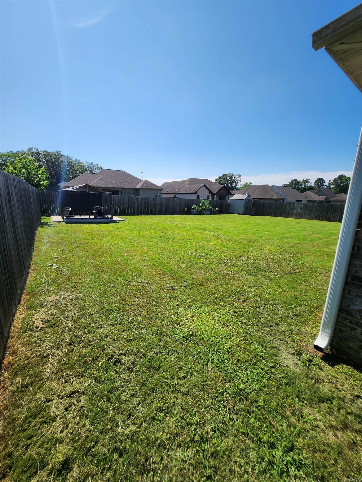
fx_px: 181
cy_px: 241
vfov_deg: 106.2
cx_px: 181
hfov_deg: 89.9
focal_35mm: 13
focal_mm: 1.74
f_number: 2.2
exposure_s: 1/1529
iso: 32
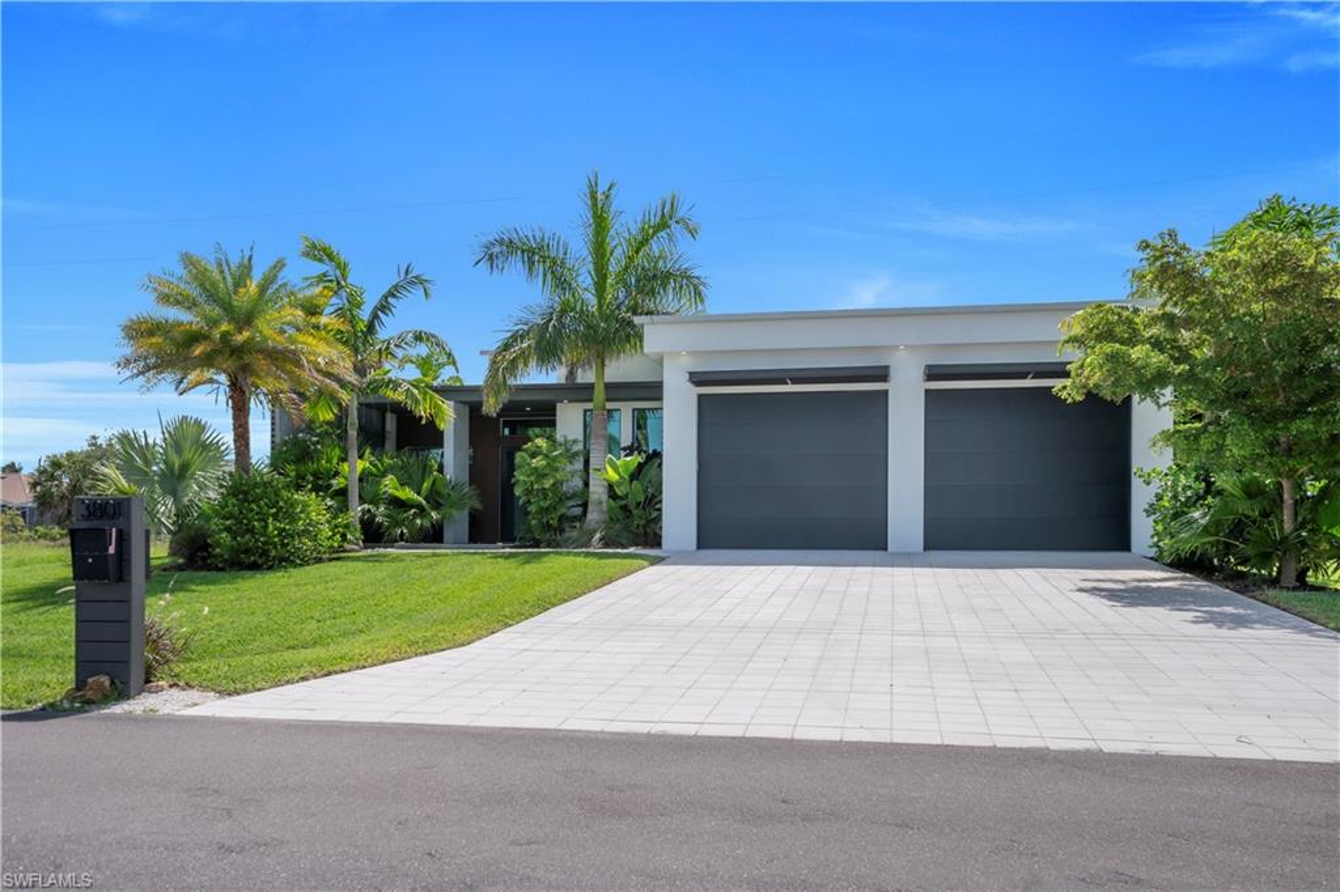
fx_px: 1116
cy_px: 446
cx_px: 670
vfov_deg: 43.6
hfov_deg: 61.9
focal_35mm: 30
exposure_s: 1/320
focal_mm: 20
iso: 100
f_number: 8
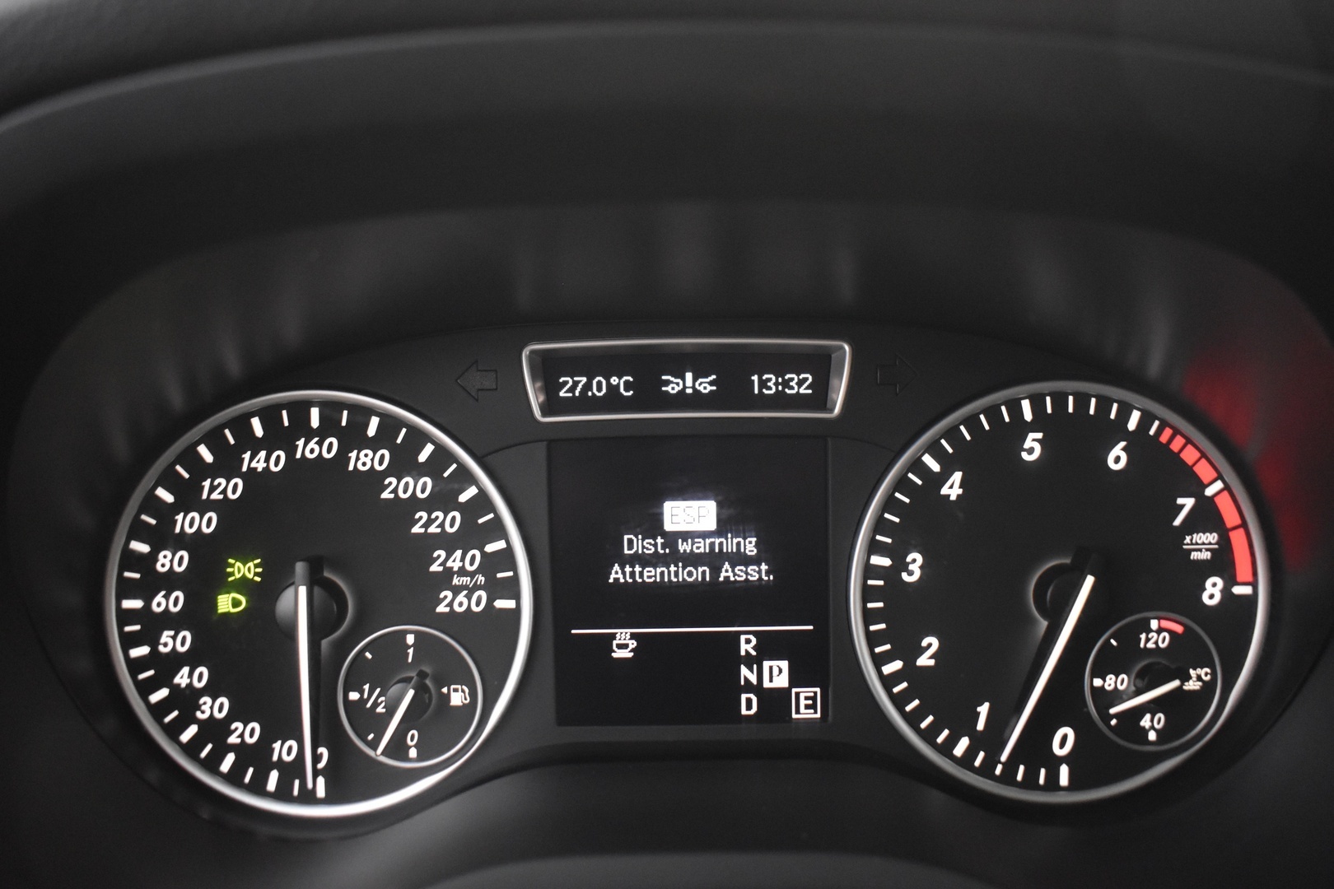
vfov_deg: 41.7
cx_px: 667
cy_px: 444
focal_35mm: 32
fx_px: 1167
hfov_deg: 59.5
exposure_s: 1/10
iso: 3200
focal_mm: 21
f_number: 3.8
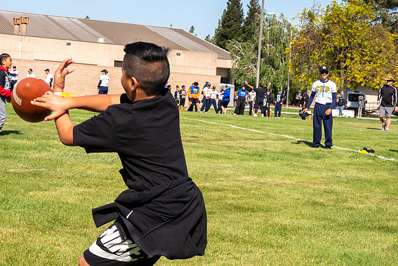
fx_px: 972
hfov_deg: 23.1
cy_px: 133
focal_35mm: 88
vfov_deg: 15.6
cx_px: 199
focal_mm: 27.44
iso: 320
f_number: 4
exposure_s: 1/1600
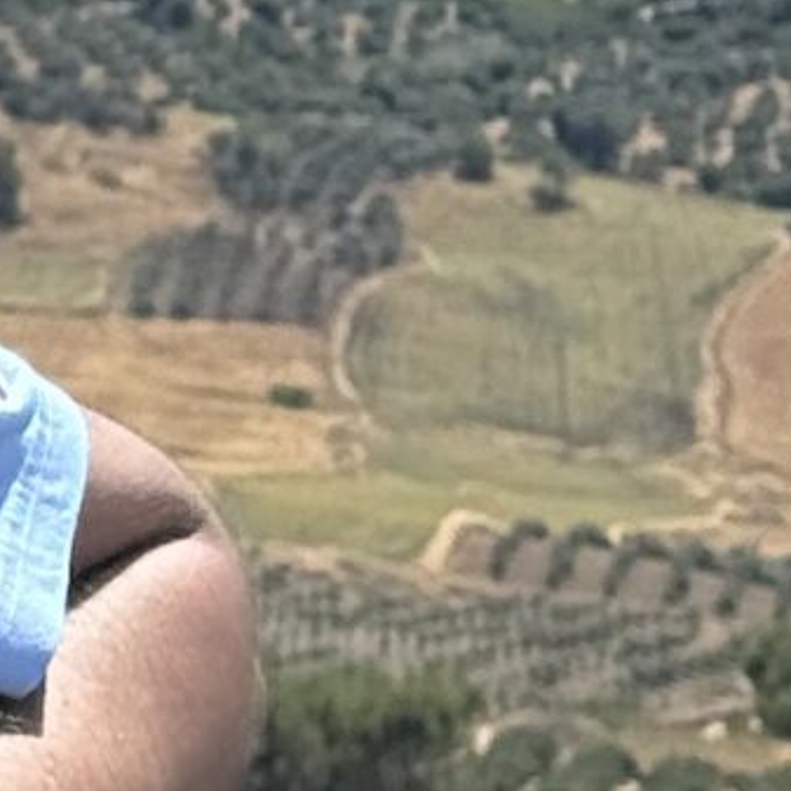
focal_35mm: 322
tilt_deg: +4.4
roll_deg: +0.4
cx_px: -1073
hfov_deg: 5.3
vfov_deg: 5.3
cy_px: -880
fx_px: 8325
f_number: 1.78
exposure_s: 1/7143
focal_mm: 6.76
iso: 80
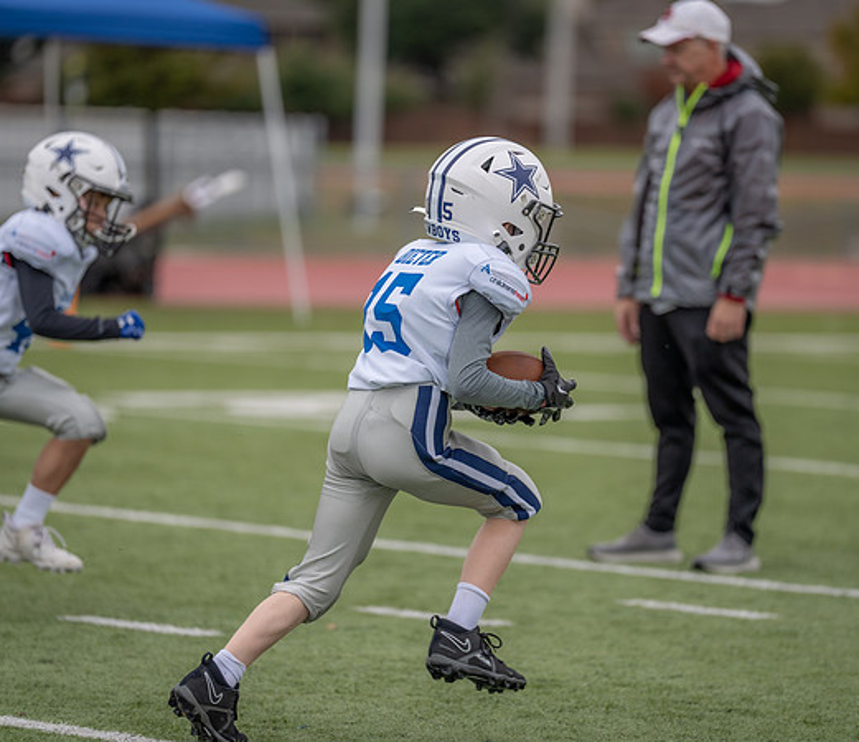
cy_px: 372
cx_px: 454
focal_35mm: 245
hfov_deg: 7.7
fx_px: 6415
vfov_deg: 6.6
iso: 200
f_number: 2.8
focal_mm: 200
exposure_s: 1/1250
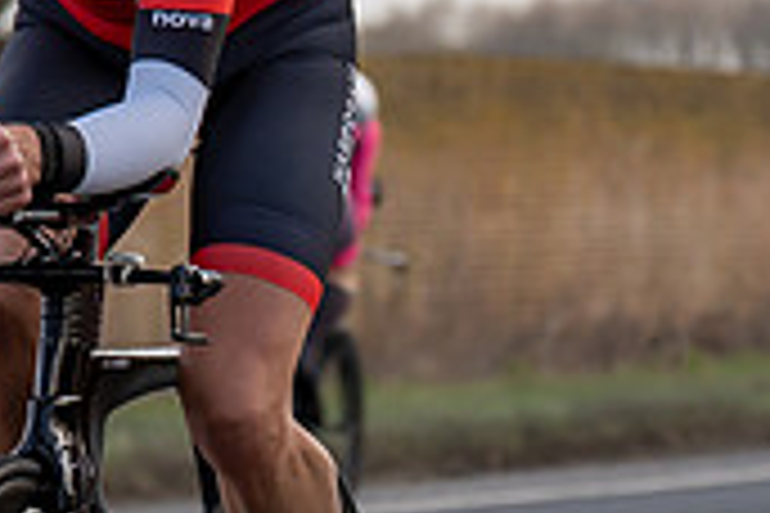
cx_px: -11
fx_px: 9453
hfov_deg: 4.7
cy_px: 140
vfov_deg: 3.1
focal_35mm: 442
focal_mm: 89
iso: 200
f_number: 4
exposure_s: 1/800
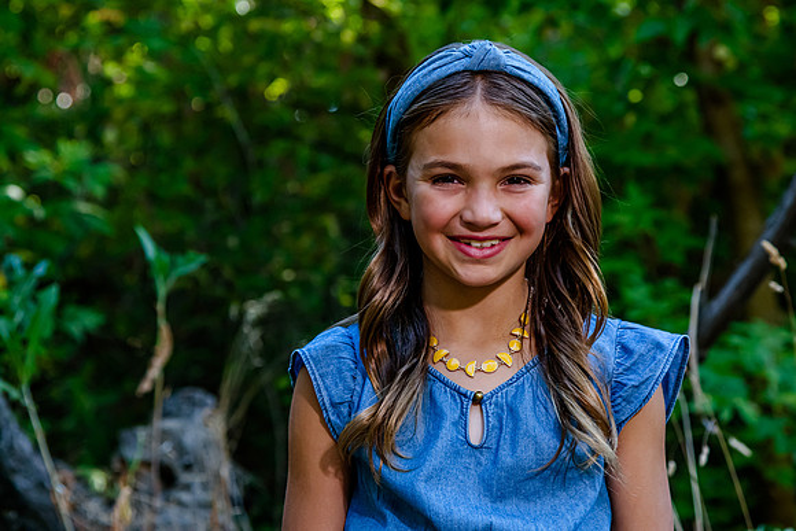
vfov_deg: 12.1
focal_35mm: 114
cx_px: 398
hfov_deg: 18.0
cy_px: 180
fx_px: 2511
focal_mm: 86
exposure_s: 1/320
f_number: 5
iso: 800
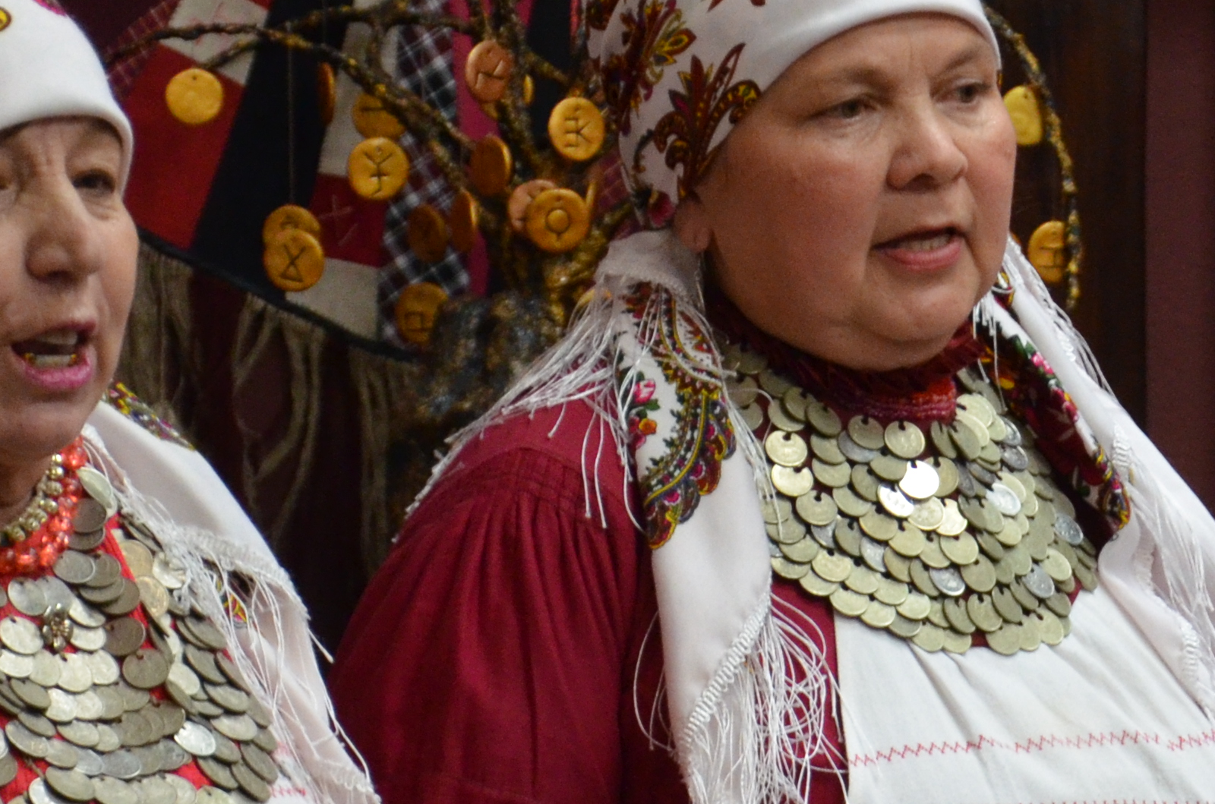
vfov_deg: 4.5
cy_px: 656
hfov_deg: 6.8
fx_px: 10270
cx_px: 723
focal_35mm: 305
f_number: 5.3
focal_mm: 66
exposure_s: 1/125
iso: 1600
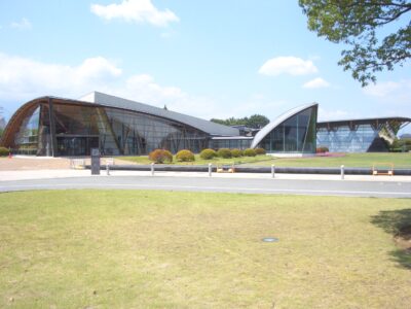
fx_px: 416
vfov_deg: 40.7
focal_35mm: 35
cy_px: 154
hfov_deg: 52.6
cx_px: 206
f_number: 4.3
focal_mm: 5.8
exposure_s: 1/2000
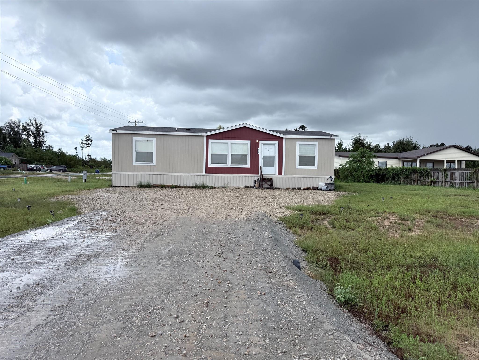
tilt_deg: -1.8
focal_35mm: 24
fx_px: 332
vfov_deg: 56.8
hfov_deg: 71.6
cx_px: 240
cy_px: 180
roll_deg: -0.9
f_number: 1.78
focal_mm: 6.76
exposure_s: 1/3953
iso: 100
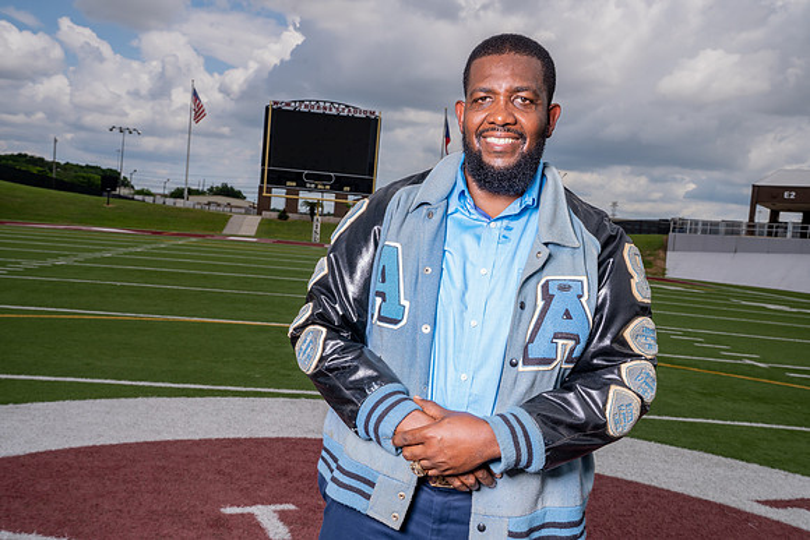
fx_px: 855
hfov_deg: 50.7
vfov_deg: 35.1
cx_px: 405
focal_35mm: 38
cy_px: 270
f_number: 11
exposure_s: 1/200
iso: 125
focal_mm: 38
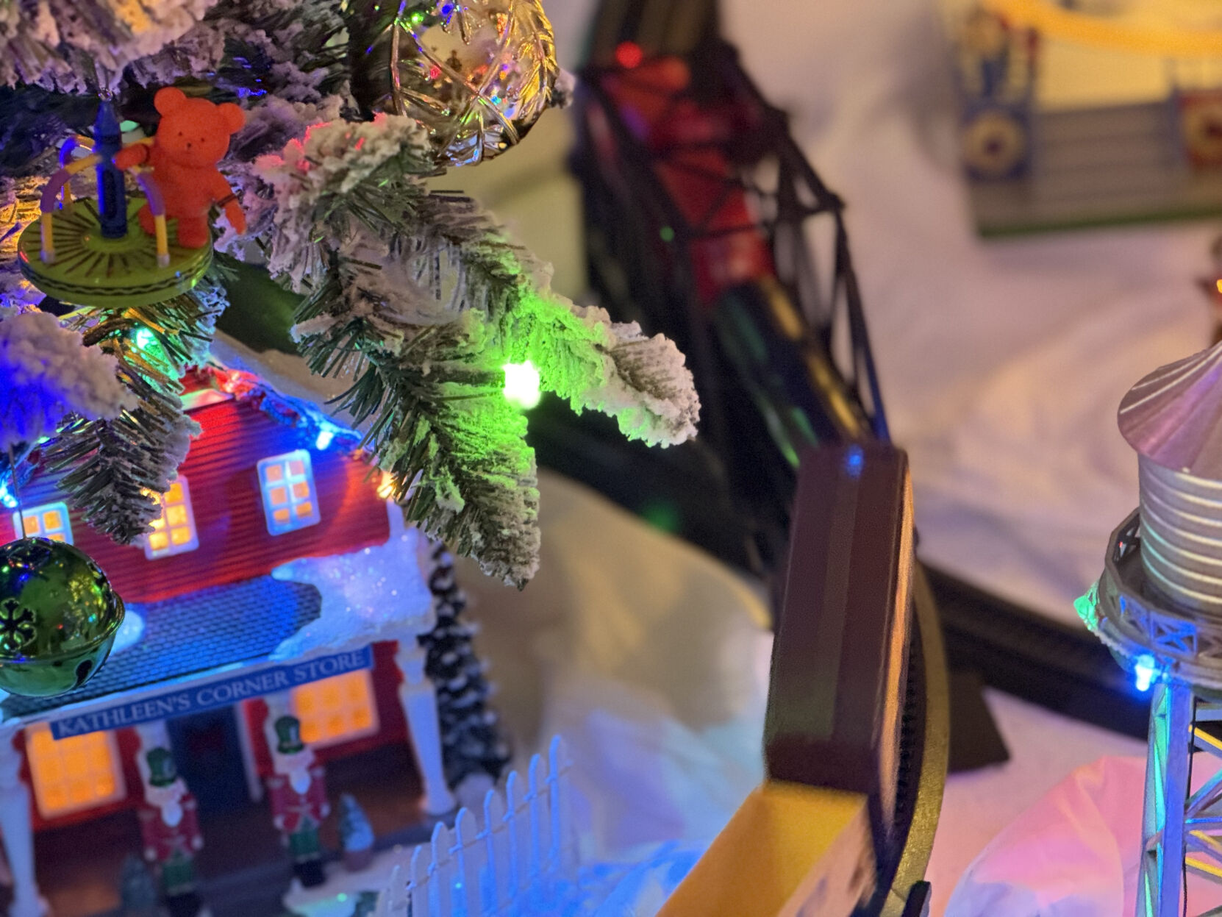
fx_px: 4237
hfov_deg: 16.4
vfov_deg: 12.4
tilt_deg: -28.9
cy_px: 458
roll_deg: +5.7
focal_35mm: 120
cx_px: 611
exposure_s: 1/33
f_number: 2.8
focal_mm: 15.66
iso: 1250
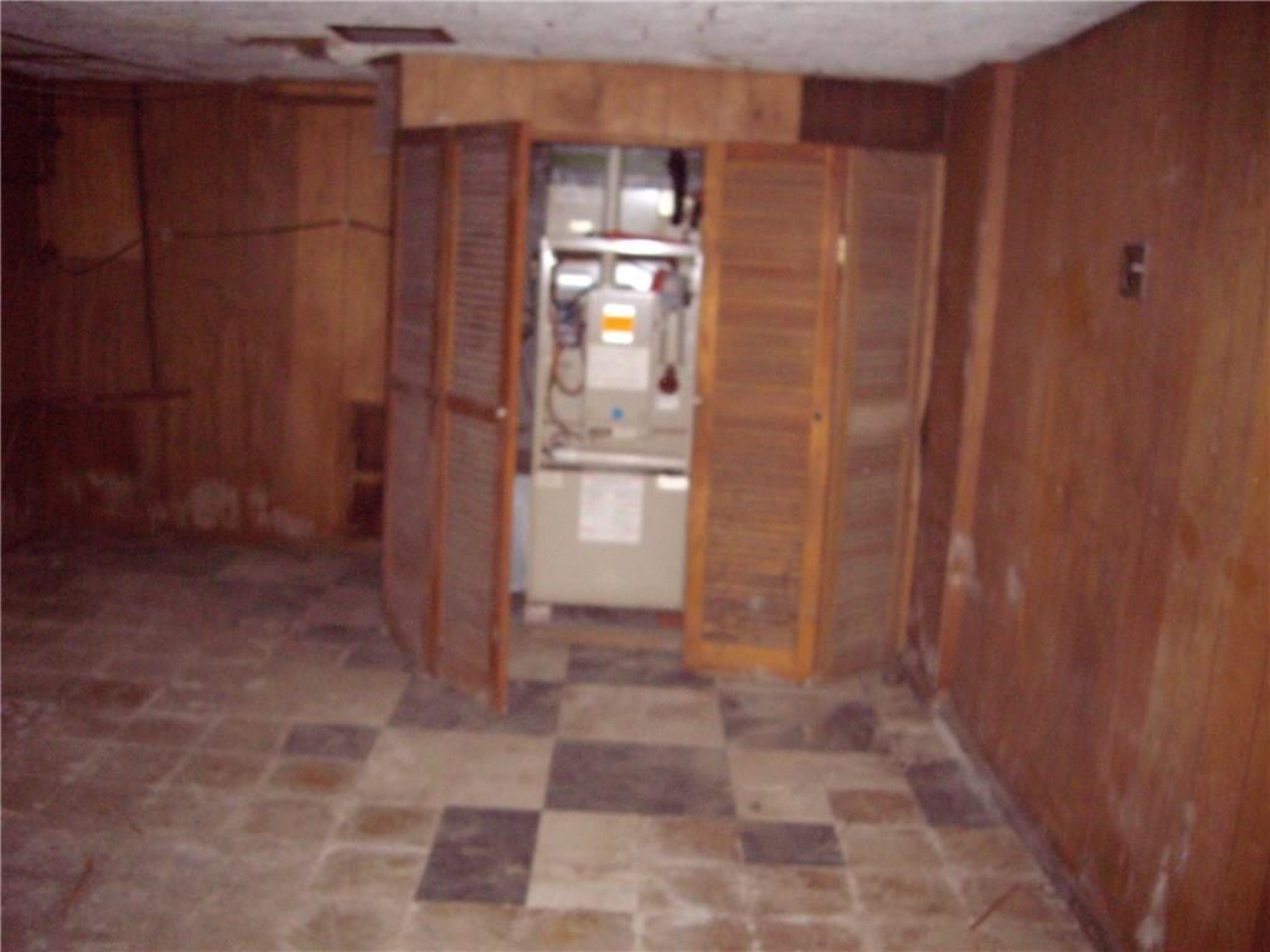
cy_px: 476
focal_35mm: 38
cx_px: 635
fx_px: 1394
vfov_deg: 37.7
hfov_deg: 49.0
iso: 400
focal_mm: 6.2
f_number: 2.7
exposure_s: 1/40
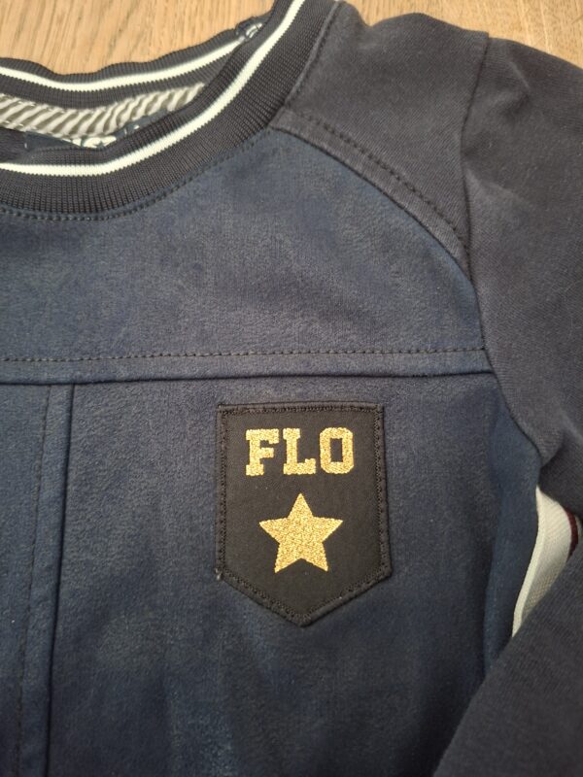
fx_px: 516
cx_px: 292
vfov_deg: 73.9
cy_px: 388
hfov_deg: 58.9
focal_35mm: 23
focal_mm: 5.54
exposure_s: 1/33
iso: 400
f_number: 1.8
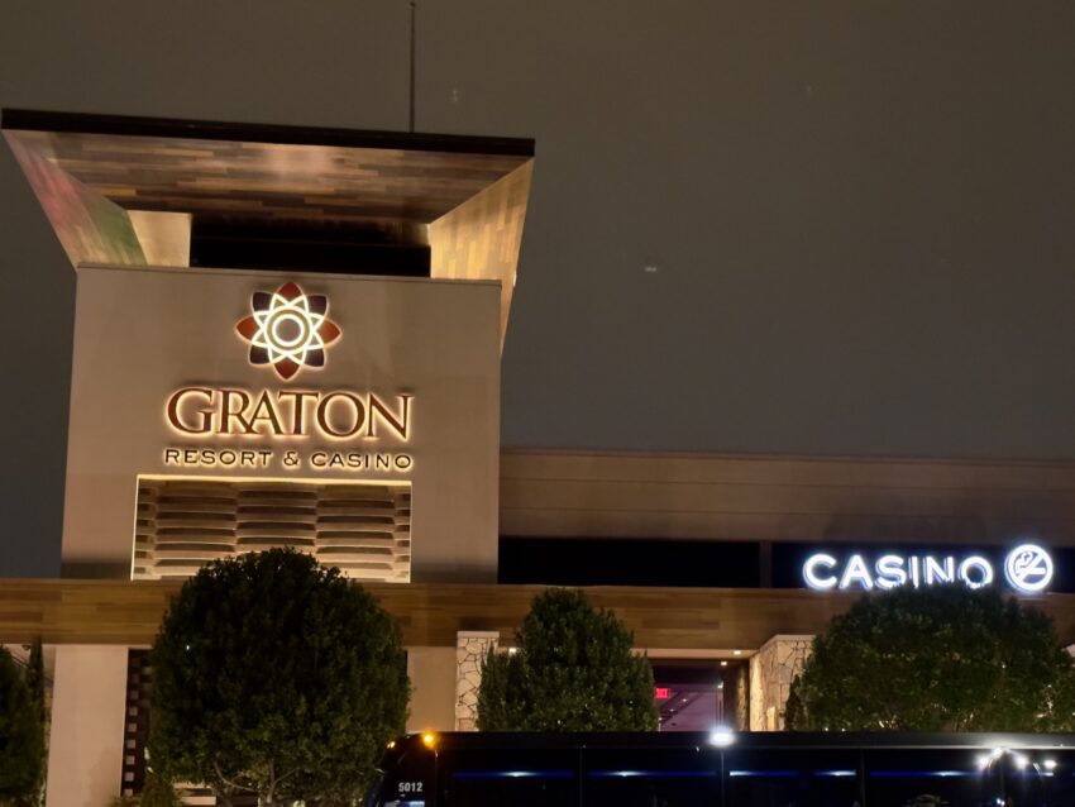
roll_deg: -0.2
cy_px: 404
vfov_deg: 30.3
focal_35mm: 48
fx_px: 1491
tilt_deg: +11.7
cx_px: 538
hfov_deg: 39.6
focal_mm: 6.86
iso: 640
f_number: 1.78
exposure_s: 1/20
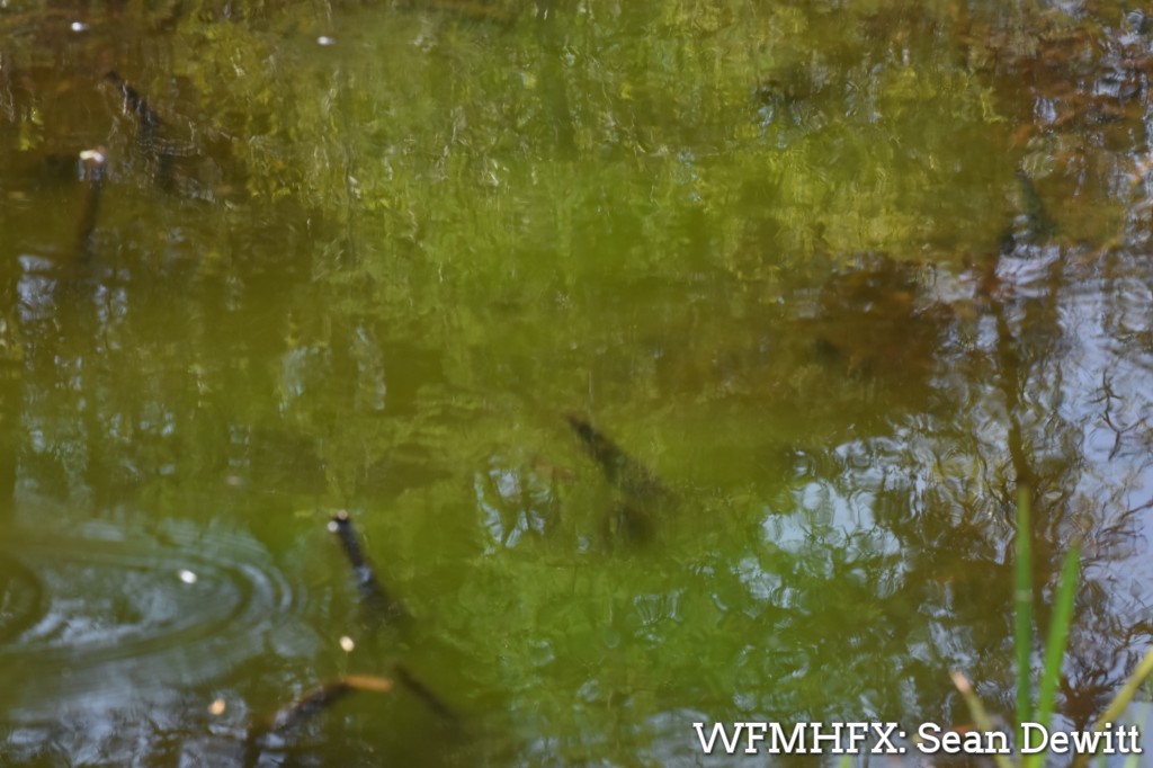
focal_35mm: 174
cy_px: 384
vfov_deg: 7.9
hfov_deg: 11.8
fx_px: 5571
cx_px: 576
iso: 500
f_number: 10
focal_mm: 116
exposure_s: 1/250
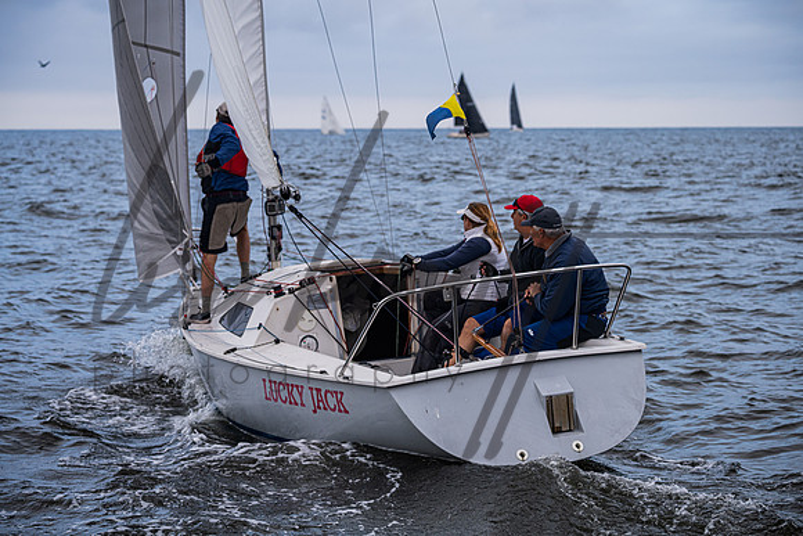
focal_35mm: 100
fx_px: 2231
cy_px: 268
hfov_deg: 20.4
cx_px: 402
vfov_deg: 13.7
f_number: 5.6
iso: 400
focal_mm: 100
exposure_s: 1/800
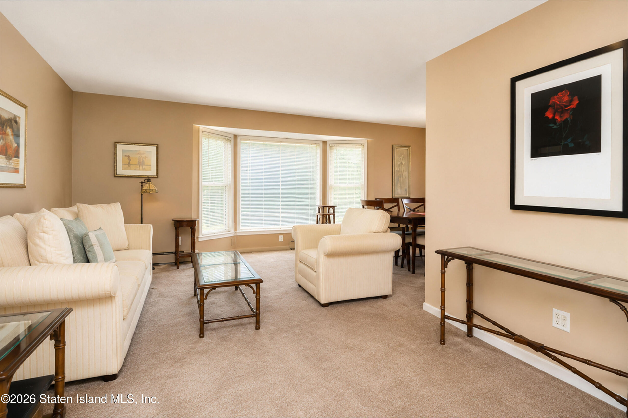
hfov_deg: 96.7
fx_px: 279
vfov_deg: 73.8
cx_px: 314
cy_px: 209
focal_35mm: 16
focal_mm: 16
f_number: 4.5
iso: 64
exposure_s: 1/40
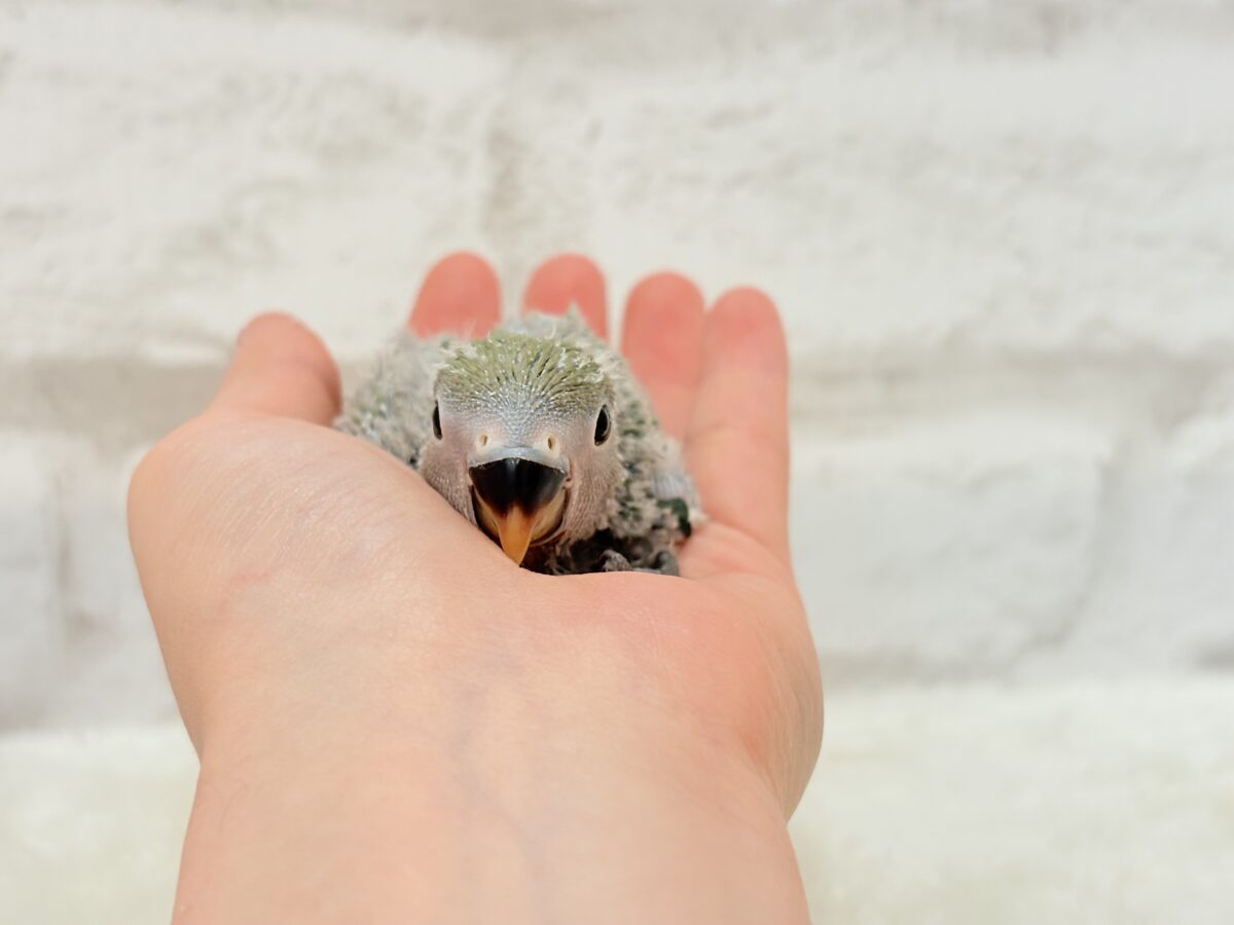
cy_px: 462
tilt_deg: -12.6
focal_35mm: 52
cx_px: 617
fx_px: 1854
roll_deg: -1.3
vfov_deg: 28.0
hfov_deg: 36.8
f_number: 1.6
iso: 64
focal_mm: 5.96
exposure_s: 1/100
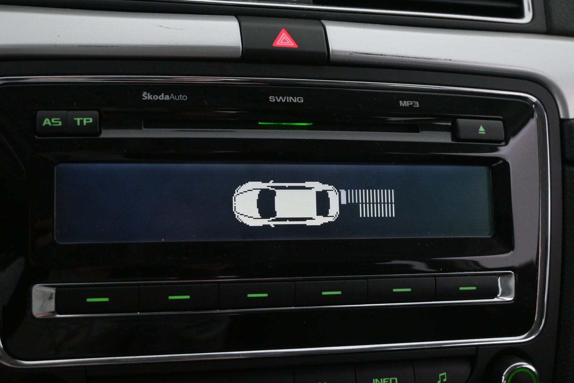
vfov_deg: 29.9
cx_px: 287
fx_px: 717
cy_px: 192
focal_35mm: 45
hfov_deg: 43.6
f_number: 4.8
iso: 2500
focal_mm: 30
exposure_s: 1/60
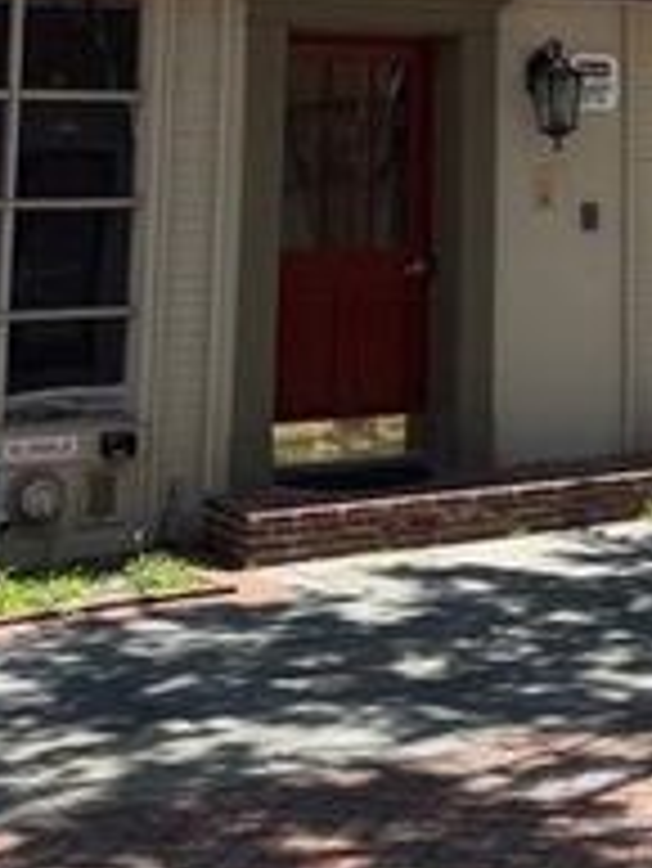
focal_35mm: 83
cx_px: 701
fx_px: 2082
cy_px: -101
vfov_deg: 22.2
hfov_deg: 17.3
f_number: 1.78
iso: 80
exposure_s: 1/1597
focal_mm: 6.76
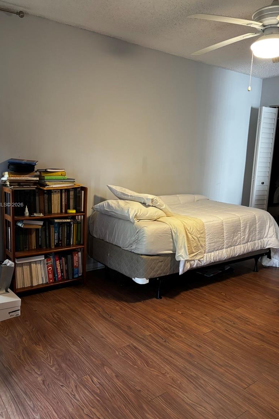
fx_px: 325
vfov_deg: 65.5
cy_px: 205
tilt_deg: -9.0
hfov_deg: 46.3
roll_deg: -2.7
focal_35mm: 28
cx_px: 119
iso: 320
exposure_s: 1/60
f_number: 1.6
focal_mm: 5.96
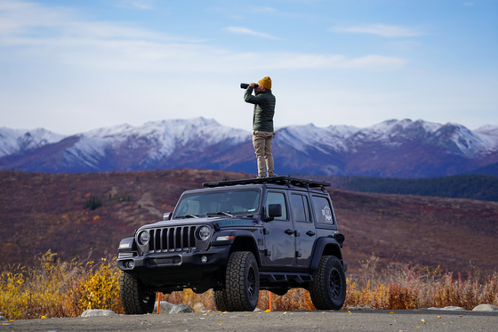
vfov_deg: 9.7
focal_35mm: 141
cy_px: 166
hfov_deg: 14.6
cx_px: 249
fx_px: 1950
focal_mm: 141
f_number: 4
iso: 100
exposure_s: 1/800
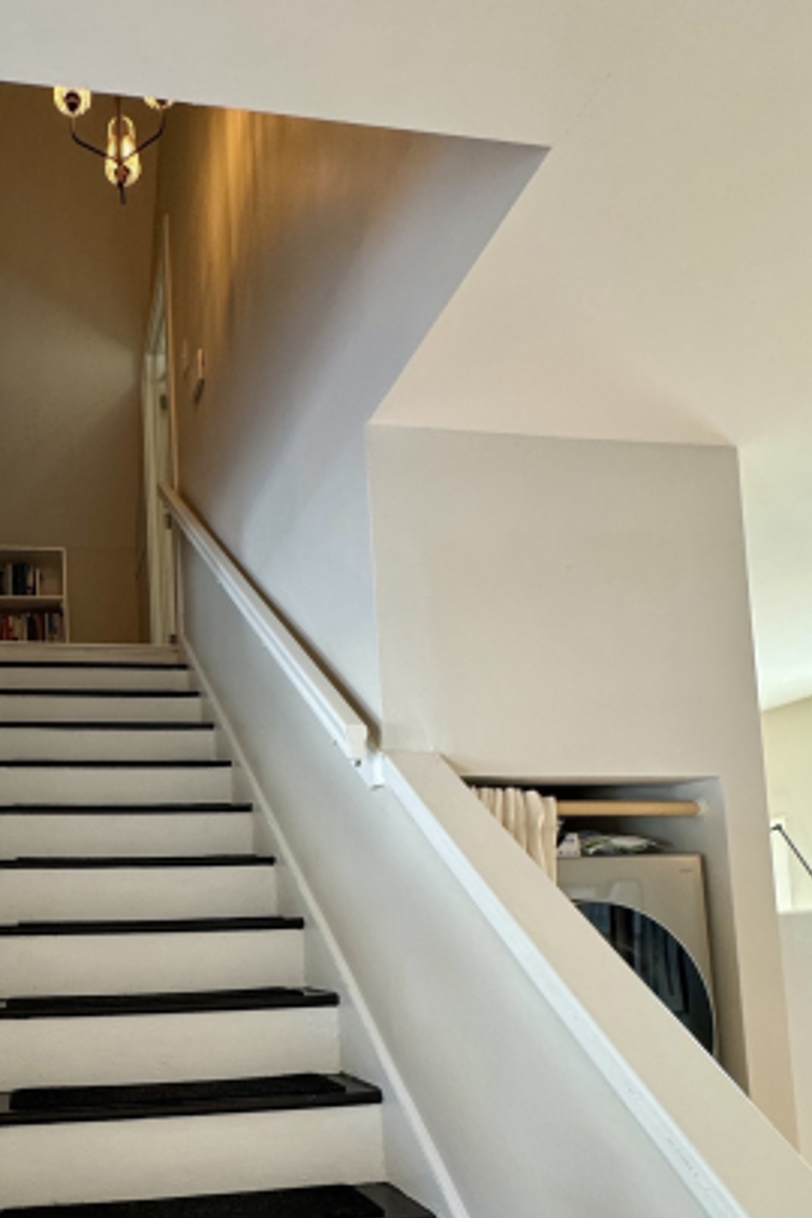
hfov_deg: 49.4
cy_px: 880
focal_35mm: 24
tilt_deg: +4.5
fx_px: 812
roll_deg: +1.8
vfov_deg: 69.9
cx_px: 141
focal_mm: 2.22
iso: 160
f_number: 2.2
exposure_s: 1/120
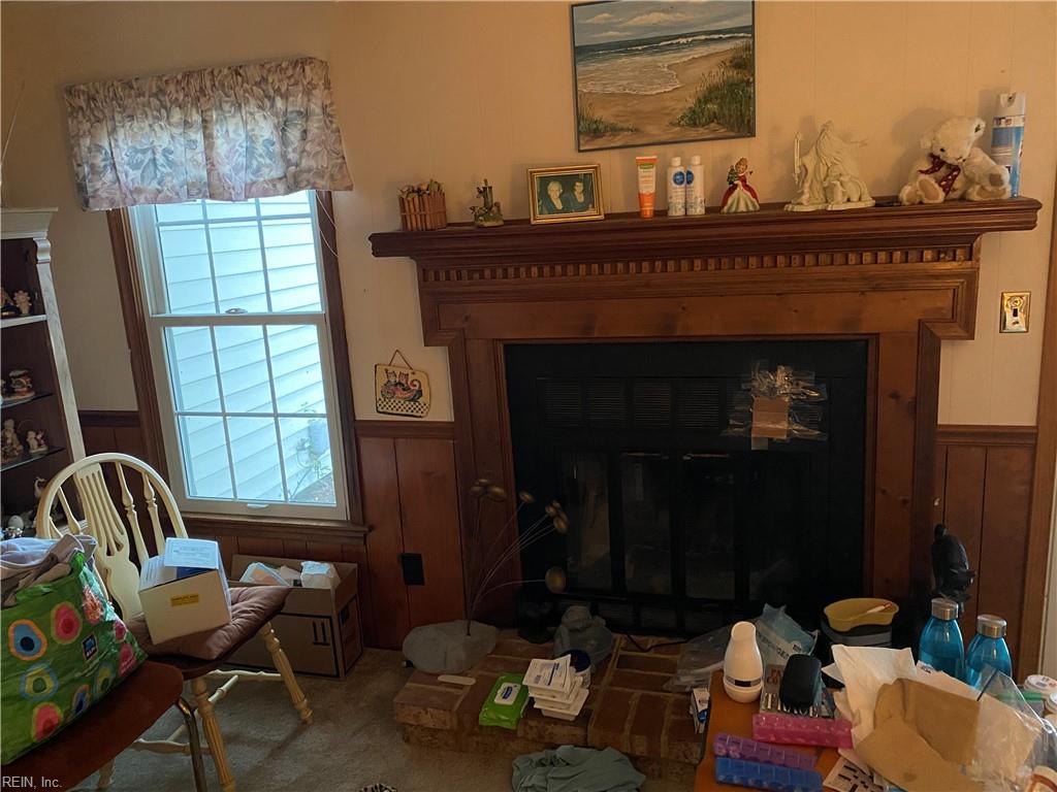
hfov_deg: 67.3
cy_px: 396
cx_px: 528
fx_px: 794
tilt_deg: -12.7
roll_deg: +3.0
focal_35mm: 26
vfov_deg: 53.1
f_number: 1.8
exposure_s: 1/30
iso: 800
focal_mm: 4.25
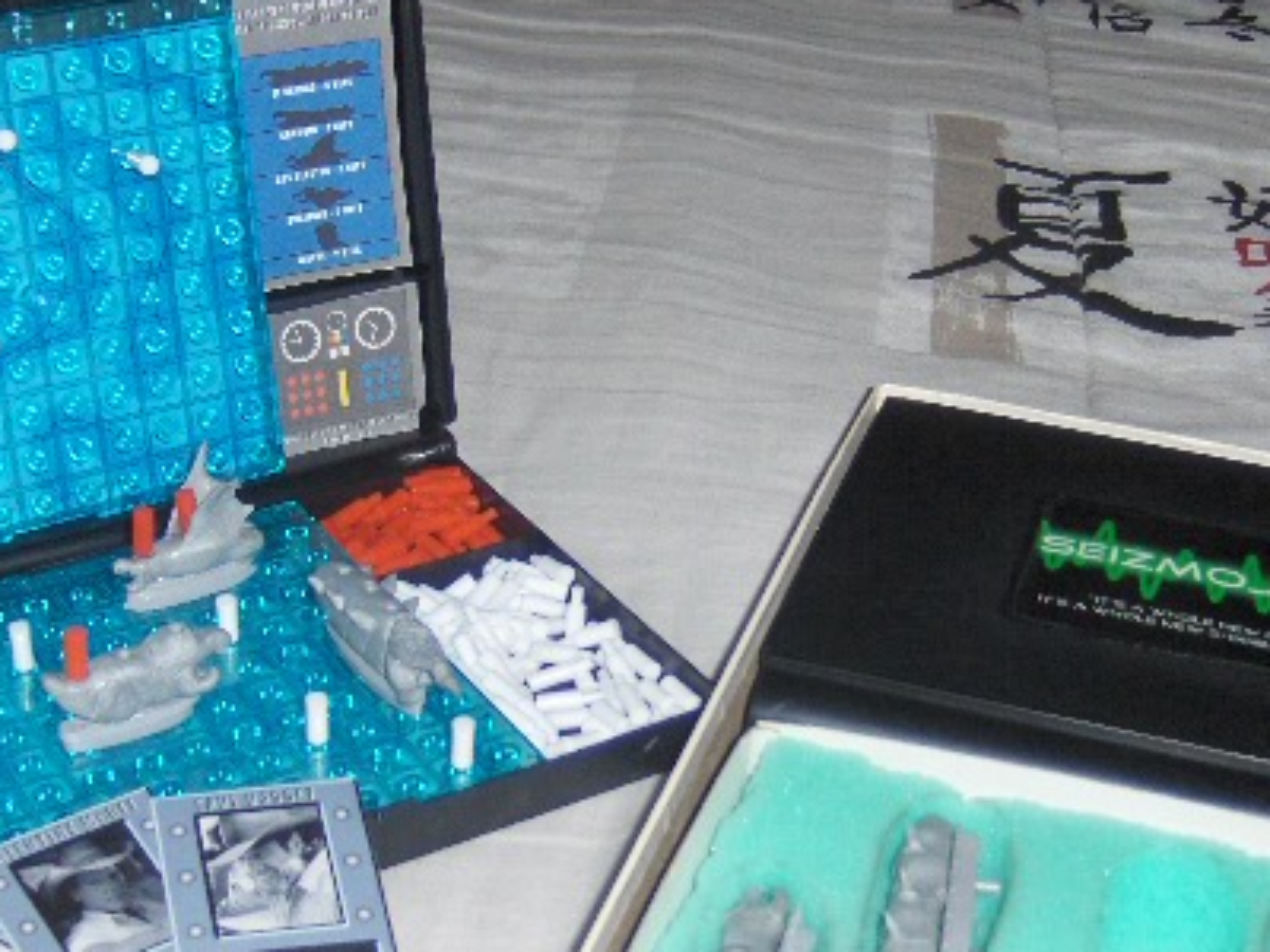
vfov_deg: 26.0
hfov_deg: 34.3
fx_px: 2055
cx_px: 622
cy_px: 619
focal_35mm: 56
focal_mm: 7.5
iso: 100
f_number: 2.8
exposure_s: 1/60
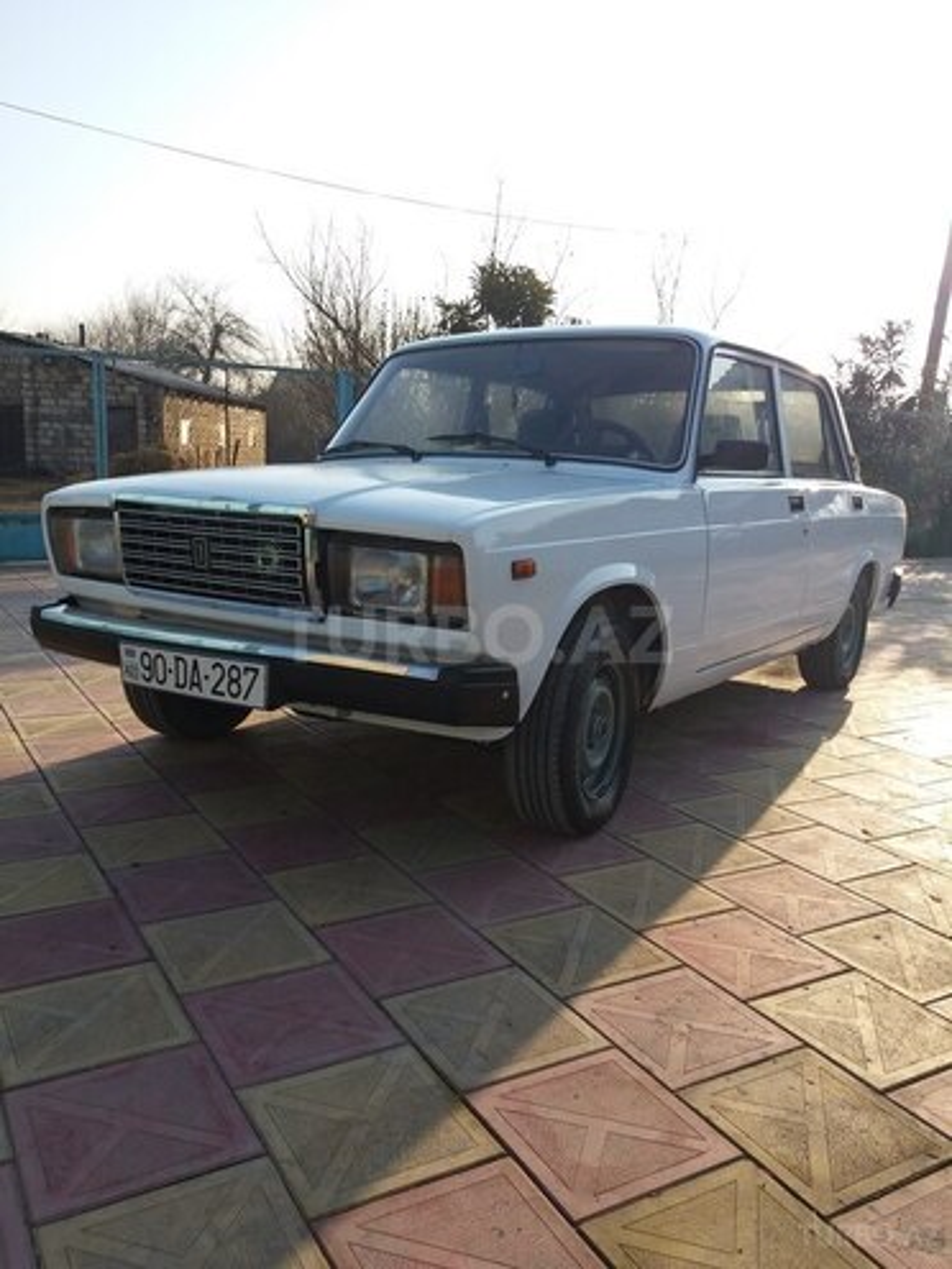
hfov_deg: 51.4
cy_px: 634
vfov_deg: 65.3
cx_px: 476
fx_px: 990
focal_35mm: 27
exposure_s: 1/676
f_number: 1.9
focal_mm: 3.7
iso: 40
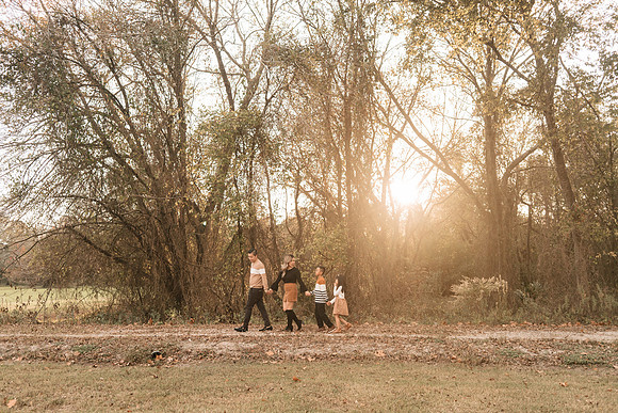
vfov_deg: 37.5
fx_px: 608
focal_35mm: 35
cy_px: 206
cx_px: 309
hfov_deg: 53.9
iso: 320
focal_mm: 35
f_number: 4
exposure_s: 1/320
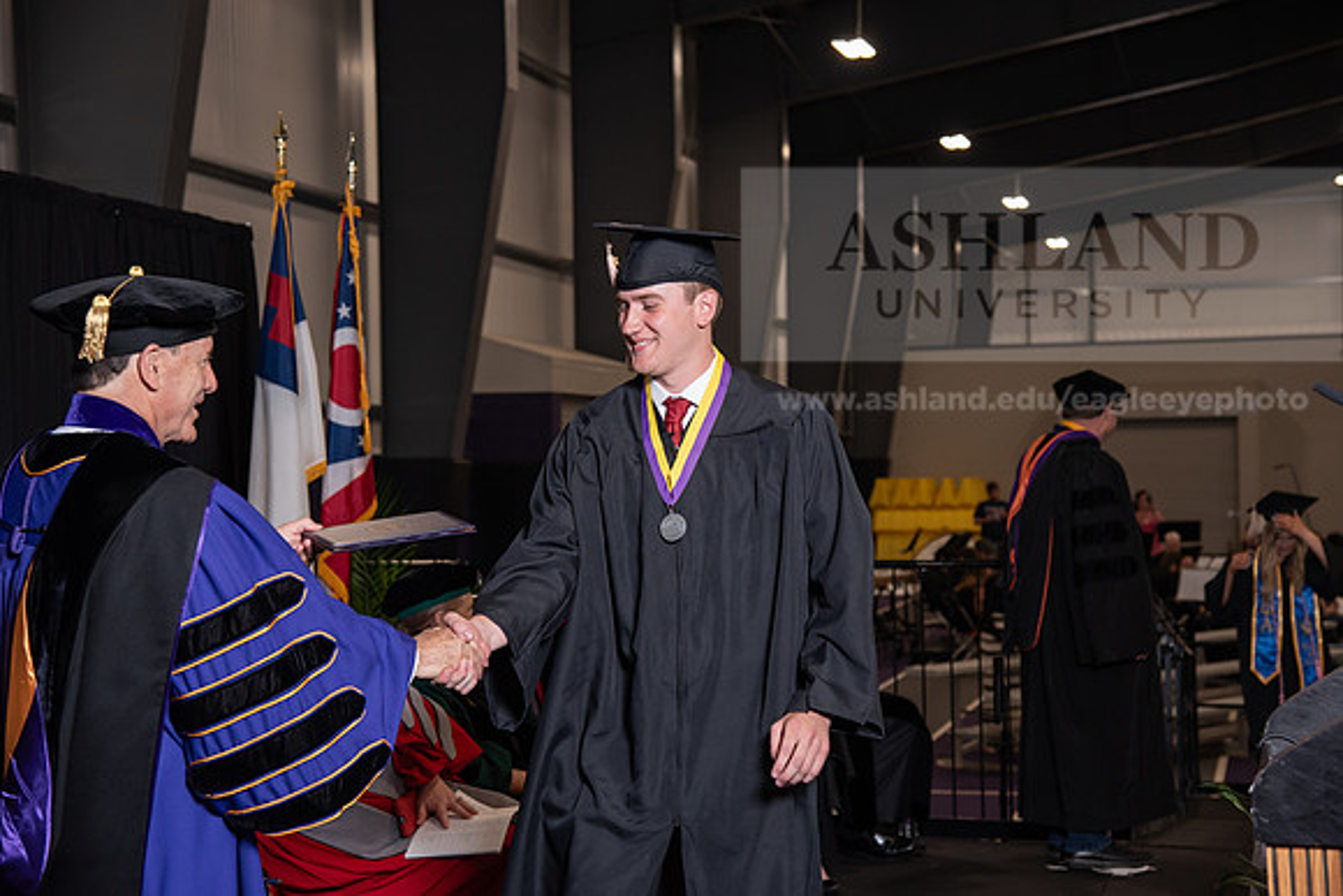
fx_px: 2463
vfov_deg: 20.6
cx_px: 672
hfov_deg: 30.5
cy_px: 448
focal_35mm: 66
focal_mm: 66
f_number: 5
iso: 1000
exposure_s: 1/200
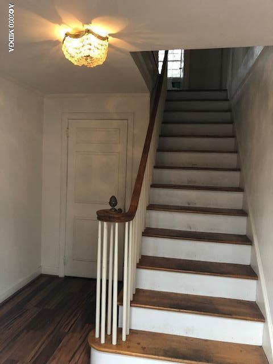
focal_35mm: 28
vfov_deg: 63.4
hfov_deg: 49.7
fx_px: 294
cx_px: 136
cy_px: 182
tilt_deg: -2.7
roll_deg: -1.3
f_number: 1.8
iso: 40
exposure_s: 1/20
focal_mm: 4
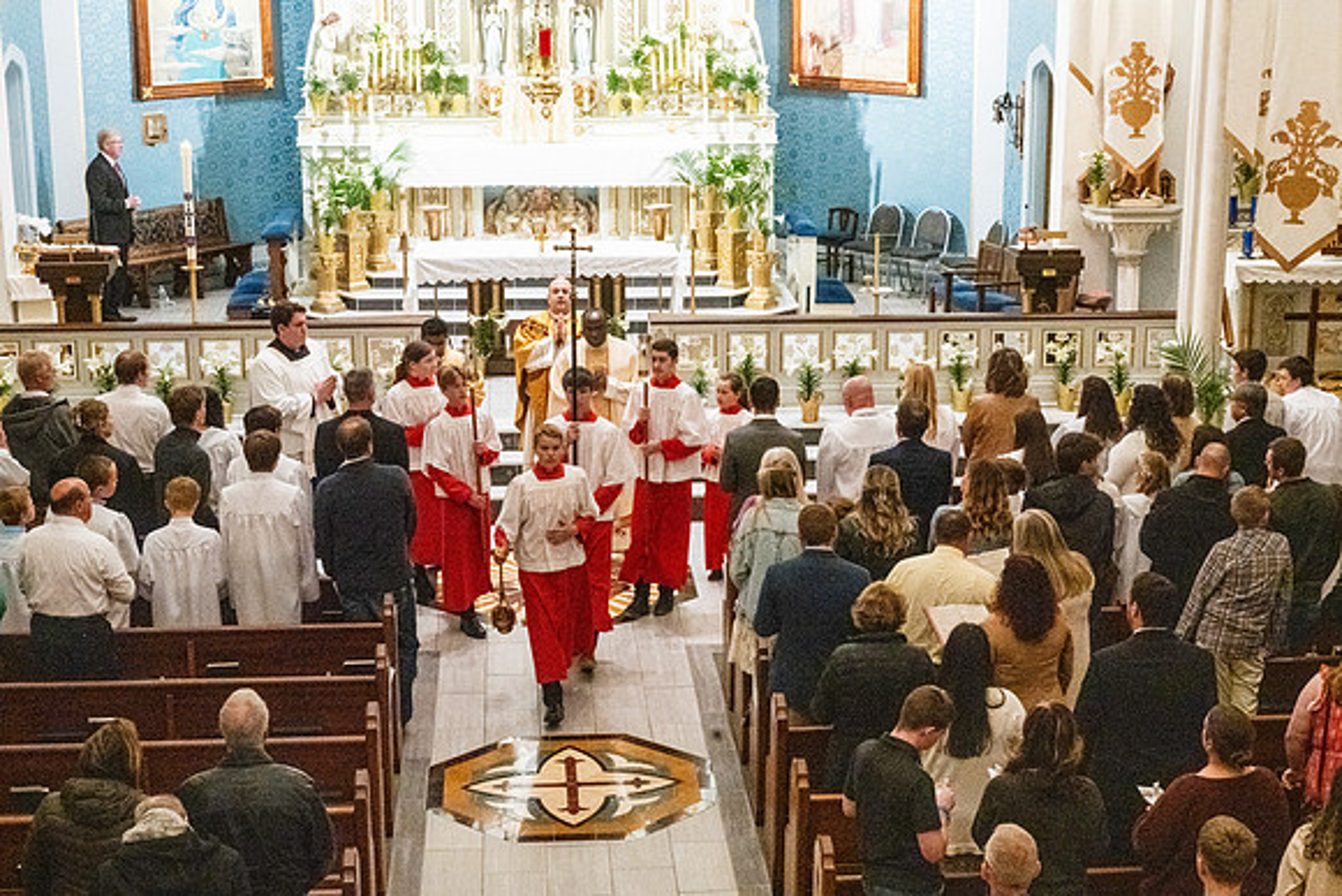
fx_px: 2321
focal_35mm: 62
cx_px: 760
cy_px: 507
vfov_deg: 21.8
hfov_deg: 32.2
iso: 5000
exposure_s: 1/60
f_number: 11
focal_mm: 55
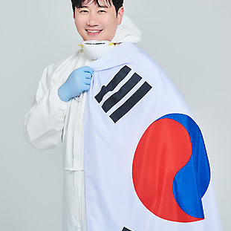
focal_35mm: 180
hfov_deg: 9.7
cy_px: 95
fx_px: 1359
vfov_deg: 9.7
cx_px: 27
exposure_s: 1/125
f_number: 14
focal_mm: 110
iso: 100
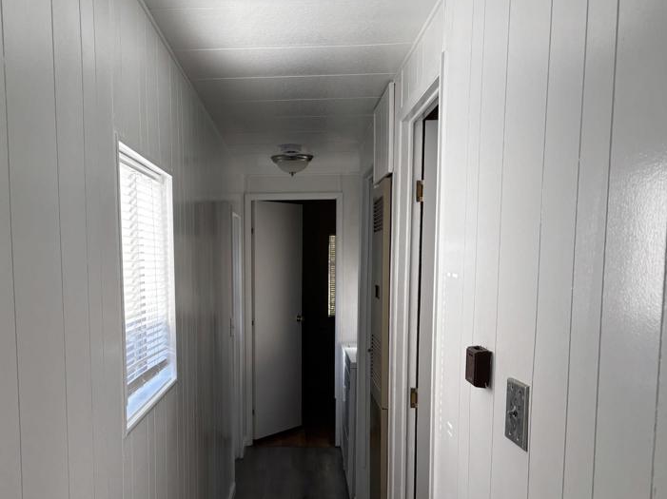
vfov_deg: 37.2
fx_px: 732
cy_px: 341
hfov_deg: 48.5
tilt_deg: -6.6
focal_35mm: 38
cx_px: 244
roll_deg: +0.1
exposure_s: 1/138
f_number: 1.6
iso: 32
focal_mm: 5.96
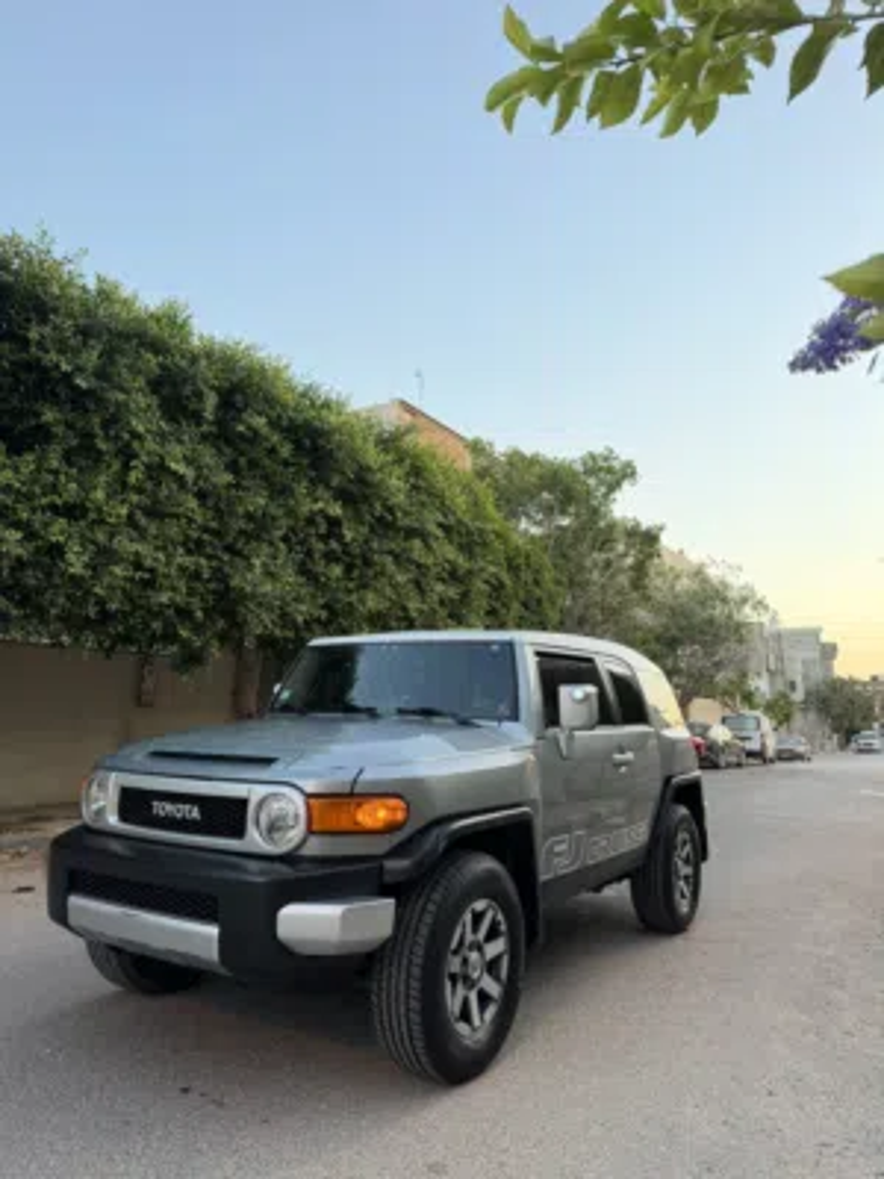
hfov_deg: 56.8
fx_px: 817
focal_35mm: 24
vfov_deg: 71.6
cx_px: 442
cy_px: 590
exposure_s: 1/100
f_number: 1.78
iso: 250
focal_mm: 6.76
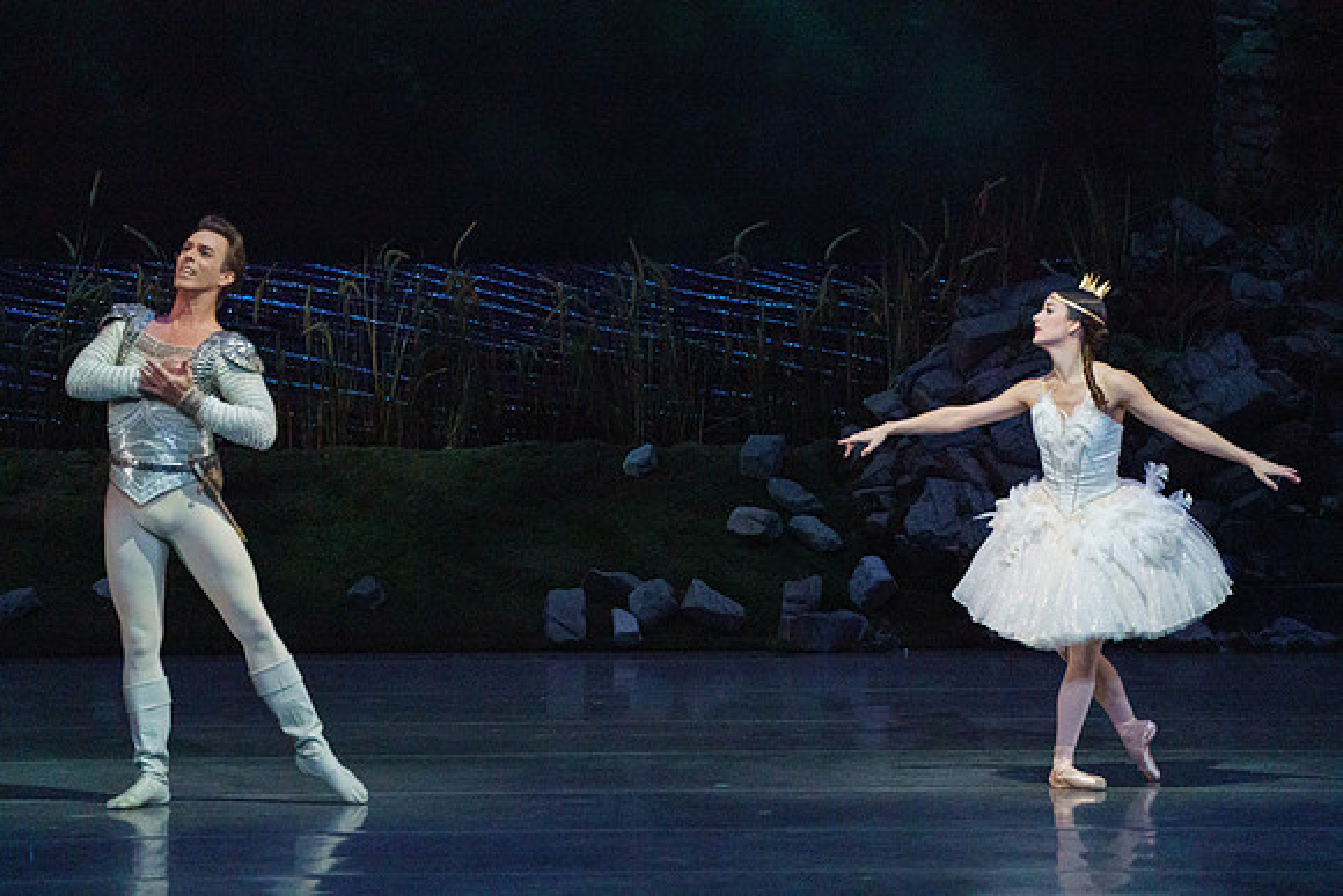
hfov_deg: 6.1
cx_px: 672
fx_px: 12649
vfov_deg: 4.1
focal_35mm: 339
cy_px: 448
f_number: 5.6
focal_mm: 339
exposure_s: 1/320
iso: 8000
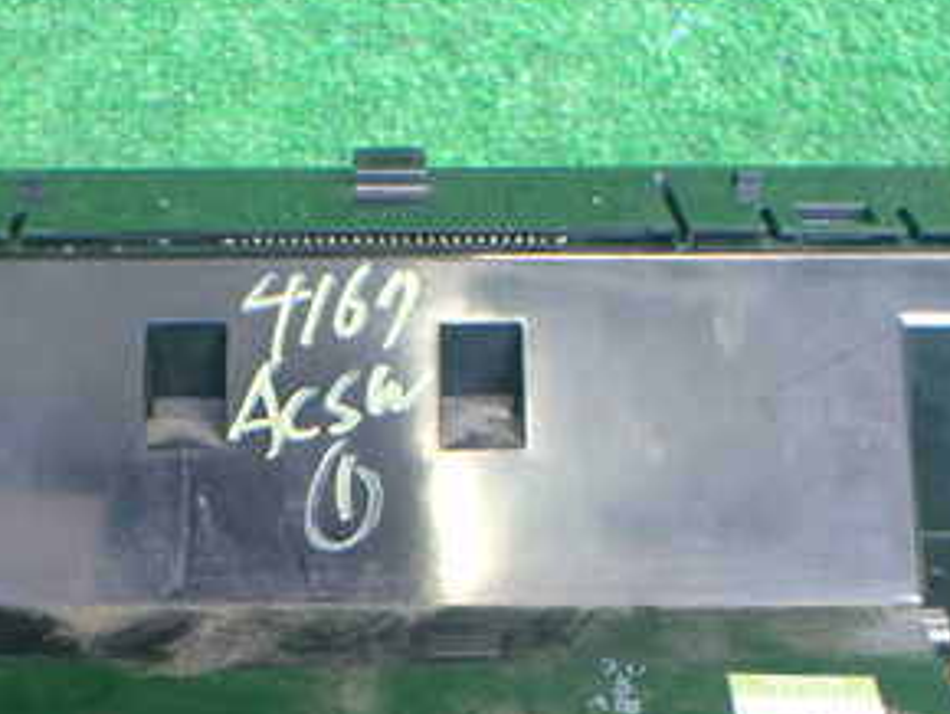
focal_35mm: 62
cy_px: 635
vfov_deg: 23.1
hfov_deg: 31.0
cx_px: 344
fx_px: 1703
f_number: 2.3
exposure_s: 1/80
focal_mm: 5.4
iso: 800
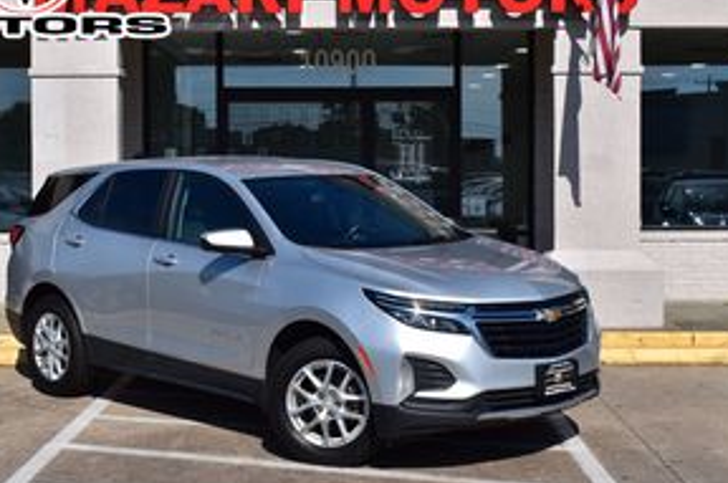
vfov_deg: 20.9
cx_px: 339
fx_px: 1306
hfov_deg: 31.1
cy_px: 217
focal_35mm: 65
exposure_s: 1/500
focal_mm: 31
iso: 200
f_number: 11
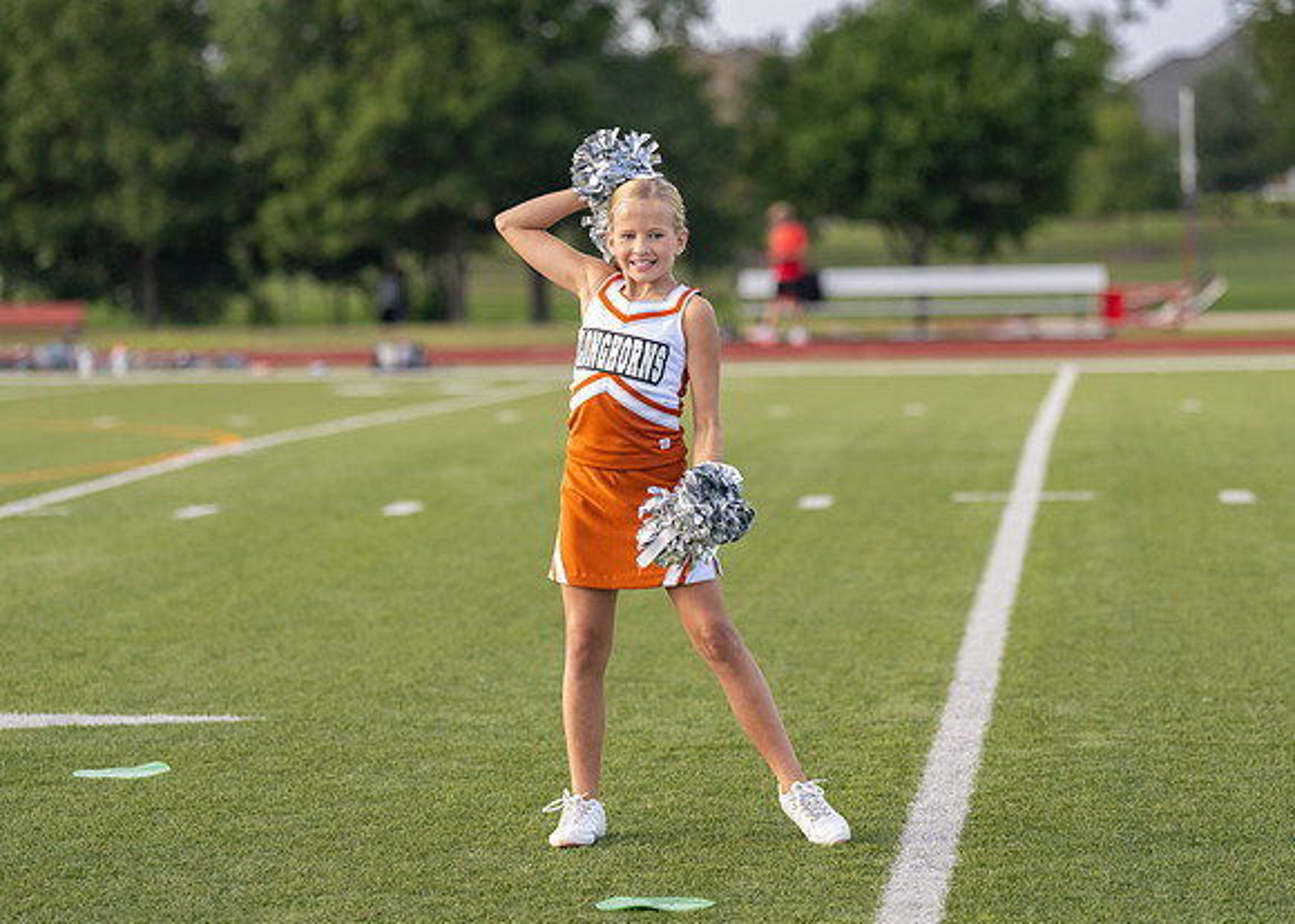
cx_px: 649
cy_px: 423
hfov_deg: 13.5
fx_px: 5462
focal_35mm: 149
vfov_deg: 9.7
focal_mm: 124
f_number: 2.8
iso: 400
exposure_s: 1/3200
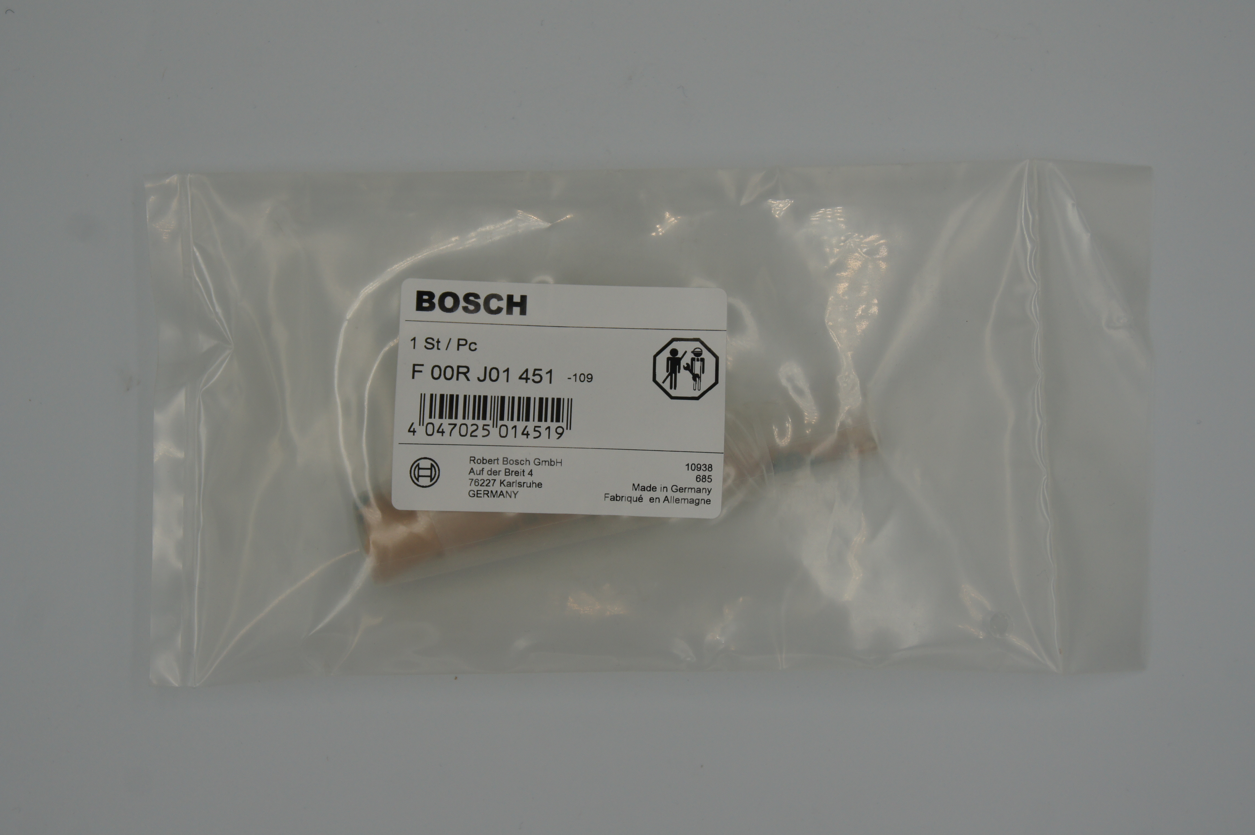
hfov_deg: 33.4
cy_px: 418
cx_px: 628
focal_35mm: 60
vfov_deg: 22.6
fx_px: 2090
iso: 200
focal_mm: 40
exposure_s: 1/500
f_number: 5.6
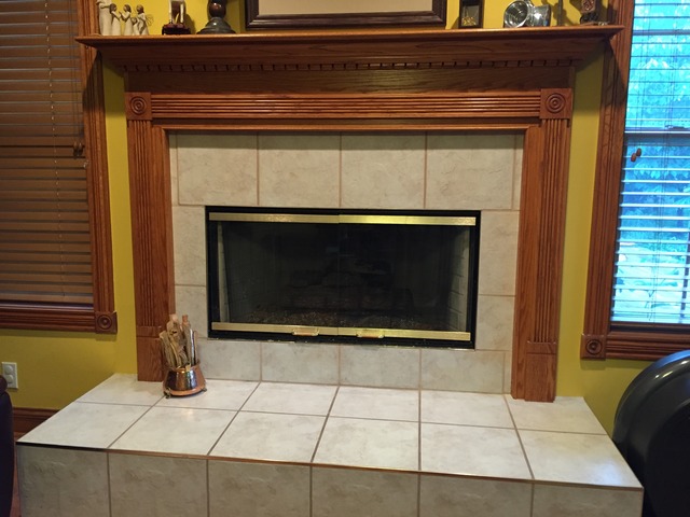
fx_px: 578
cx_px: 345
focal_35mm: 29
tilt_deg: -8.7
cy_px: 258
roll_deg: -0.2
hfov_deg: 61.7
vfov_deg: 48.2
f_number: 2.2
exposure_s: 1/30
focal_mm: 4.15
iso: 160
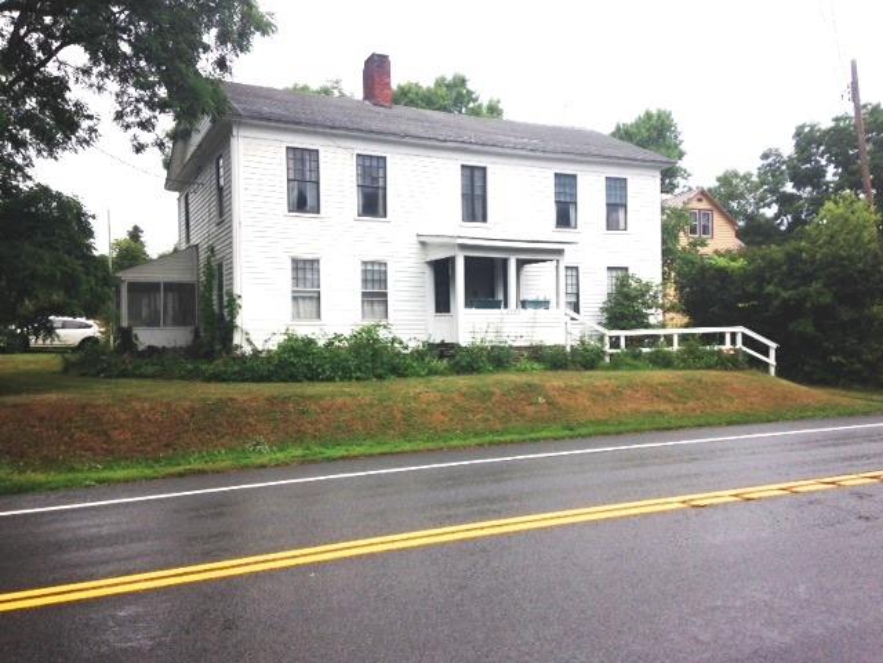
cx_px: 442
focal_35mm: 33
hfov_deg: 55.4
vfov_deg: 42.9
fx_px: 842
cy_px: 332
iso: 50
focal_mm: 4.12
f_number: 2.4
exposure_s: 1/1323
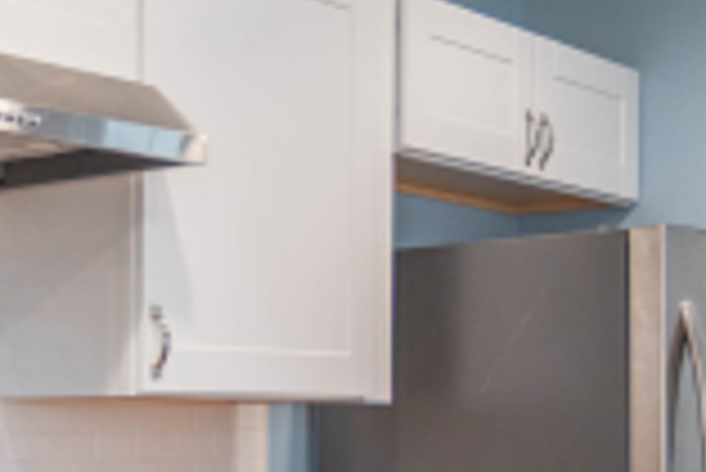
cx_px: 268
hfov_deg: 23.6
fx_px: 1688
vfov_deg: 15.7
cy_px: 427
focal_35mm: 86
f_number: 3.5
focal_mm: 18
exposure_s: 1/50
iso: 320
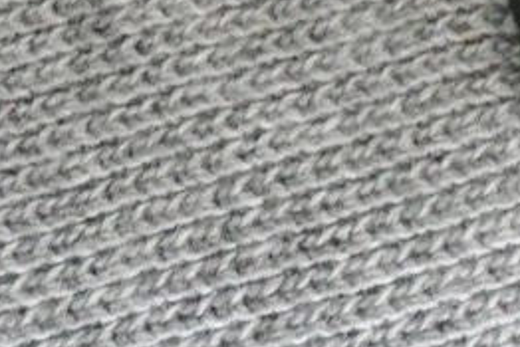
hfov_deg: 2.7
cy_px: 25
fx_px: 10911
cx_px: 804
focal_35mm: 755
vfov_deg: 1.8
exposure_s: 1/80
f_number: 6.3
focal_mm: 35.95
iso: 1000
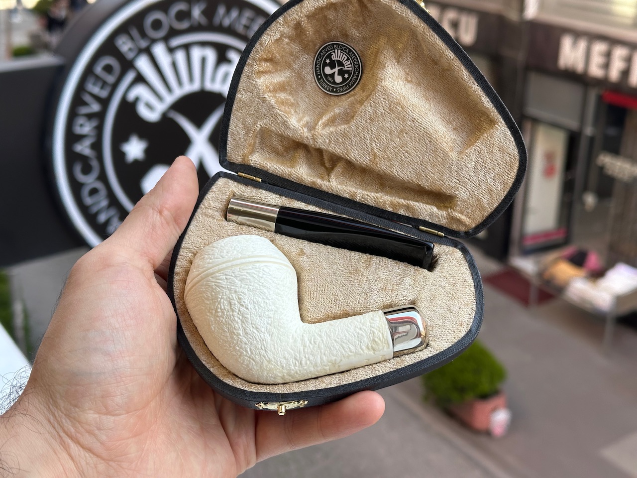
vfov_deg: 30.3
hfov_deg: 39.7
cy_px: 239
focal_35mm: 48
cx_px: 318
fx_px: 883
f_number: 1.78
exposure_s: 1/353
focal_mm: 6.86
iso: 64
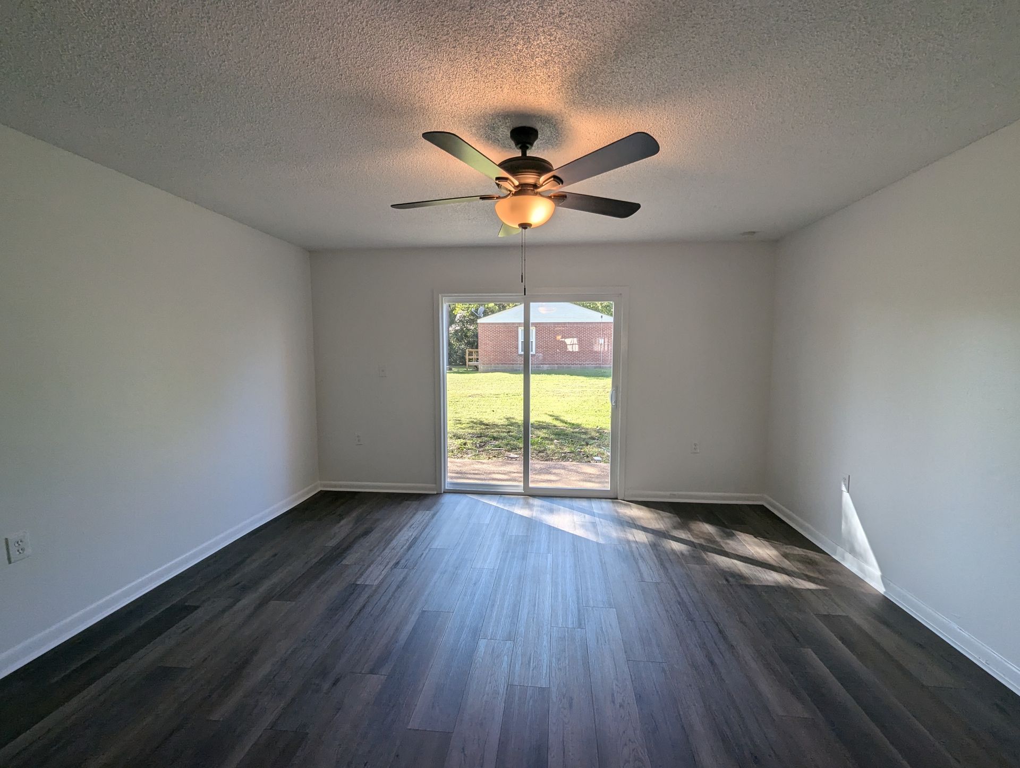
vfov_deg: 90.1
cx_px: 510
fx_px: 384
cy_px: 384
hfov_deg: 106.1
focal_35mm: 13
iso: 47
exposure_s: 1/139
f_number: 2.2
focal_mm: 1.95
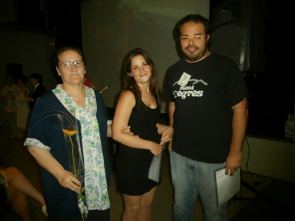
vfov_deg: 53.0
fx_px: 222
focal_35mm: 26
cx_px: 145
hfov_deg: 67.3
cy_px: 102
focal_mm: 4.2
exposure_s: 1/30
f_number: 3
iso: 200
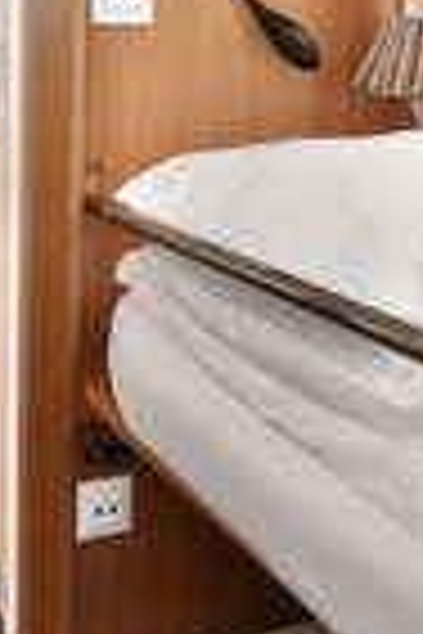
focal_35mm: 51
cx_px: 40
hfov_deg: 25.6
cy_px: 229
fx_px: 899
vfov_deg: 38.6
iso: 180
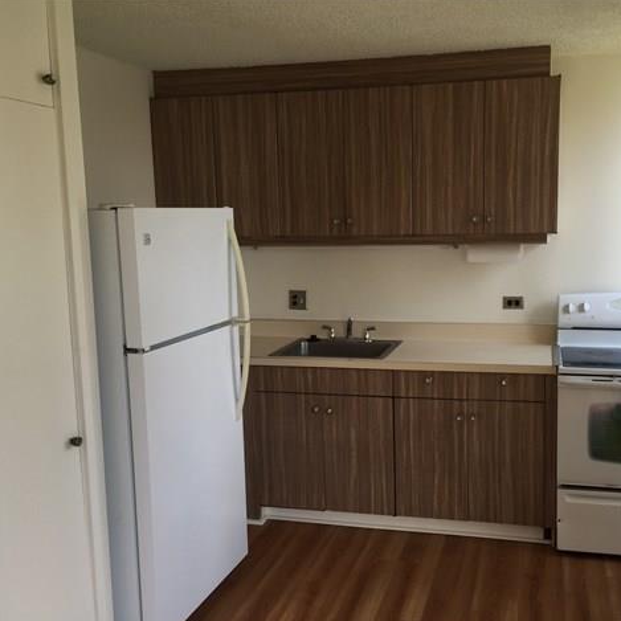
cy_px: 314
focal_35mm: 35
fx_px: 710
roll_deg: -0.1
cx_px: 380
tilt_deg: -7.9
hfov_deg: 46.9
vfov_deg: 47.2
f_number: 2.2
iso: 32
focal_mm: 4.15
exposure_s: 1/126
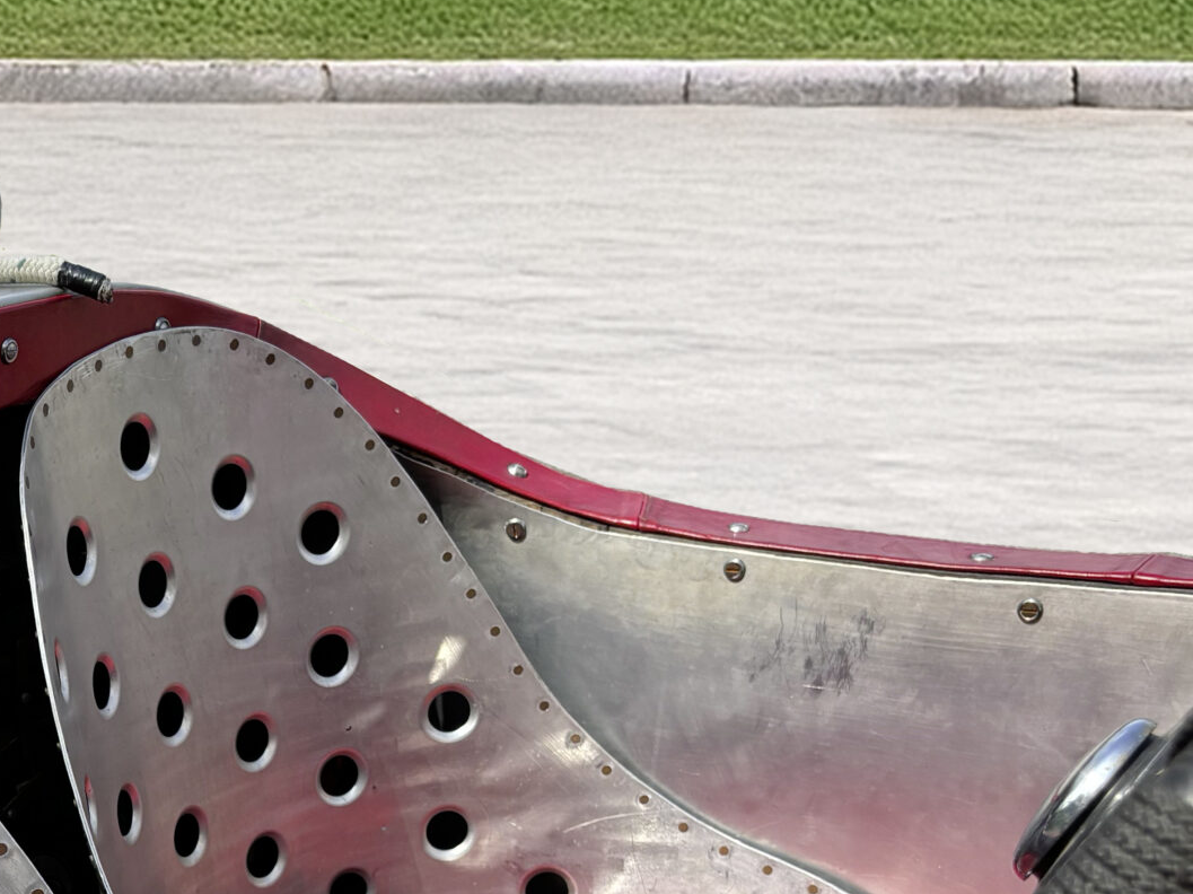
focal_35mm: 63
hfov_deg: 28.7
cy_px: 1022
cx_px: -17
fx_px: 2170
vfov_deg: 21.8
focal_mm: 5.96
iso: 50
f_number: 1.6
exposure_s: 1/2242
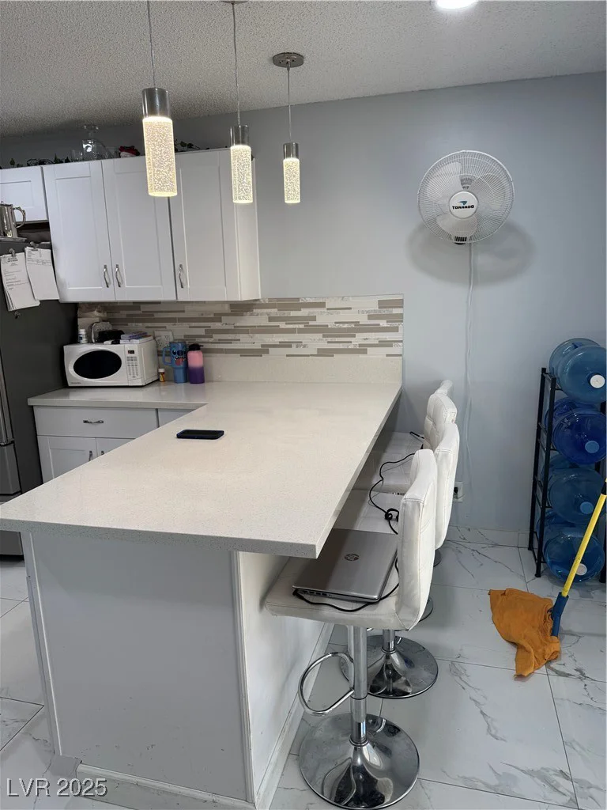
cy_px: 405
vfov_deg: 71.6
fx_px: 561
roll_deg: +2.1
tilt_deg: -12.5
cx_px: 304
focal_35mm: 24
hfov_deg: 56.8
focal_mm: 6.76
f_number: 1.78
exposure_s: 1/161
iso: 100
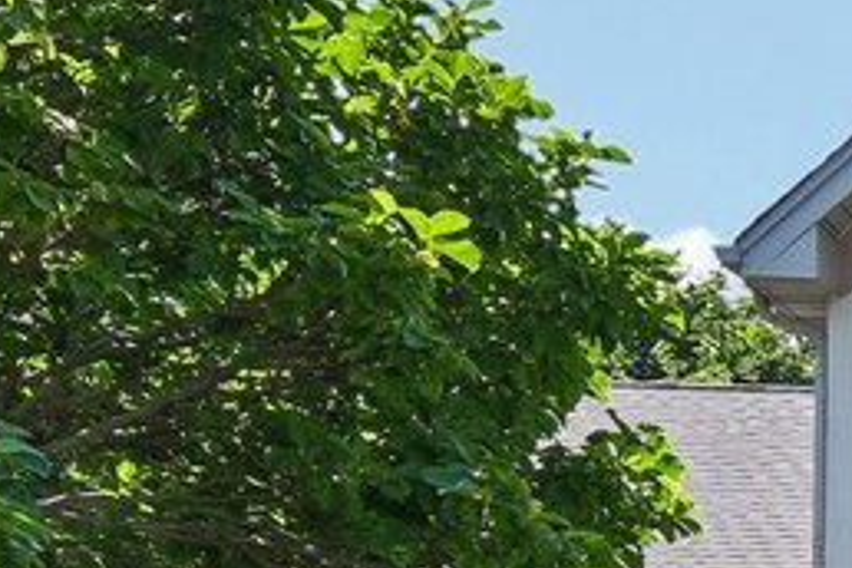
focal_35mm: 113
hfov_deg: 11.8
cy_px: 664
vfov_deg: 11.9
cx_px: 2417
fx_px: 2674
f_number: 8
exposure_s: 1/125
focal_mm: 12
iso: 100
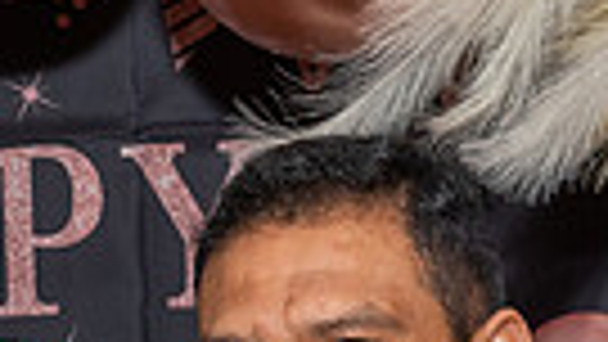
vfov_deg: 4.7
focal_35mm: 251
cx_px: -178
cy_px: 854
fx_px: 4047
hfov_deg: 8.5
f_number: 8
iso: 500
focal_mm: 30
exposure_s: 1/250
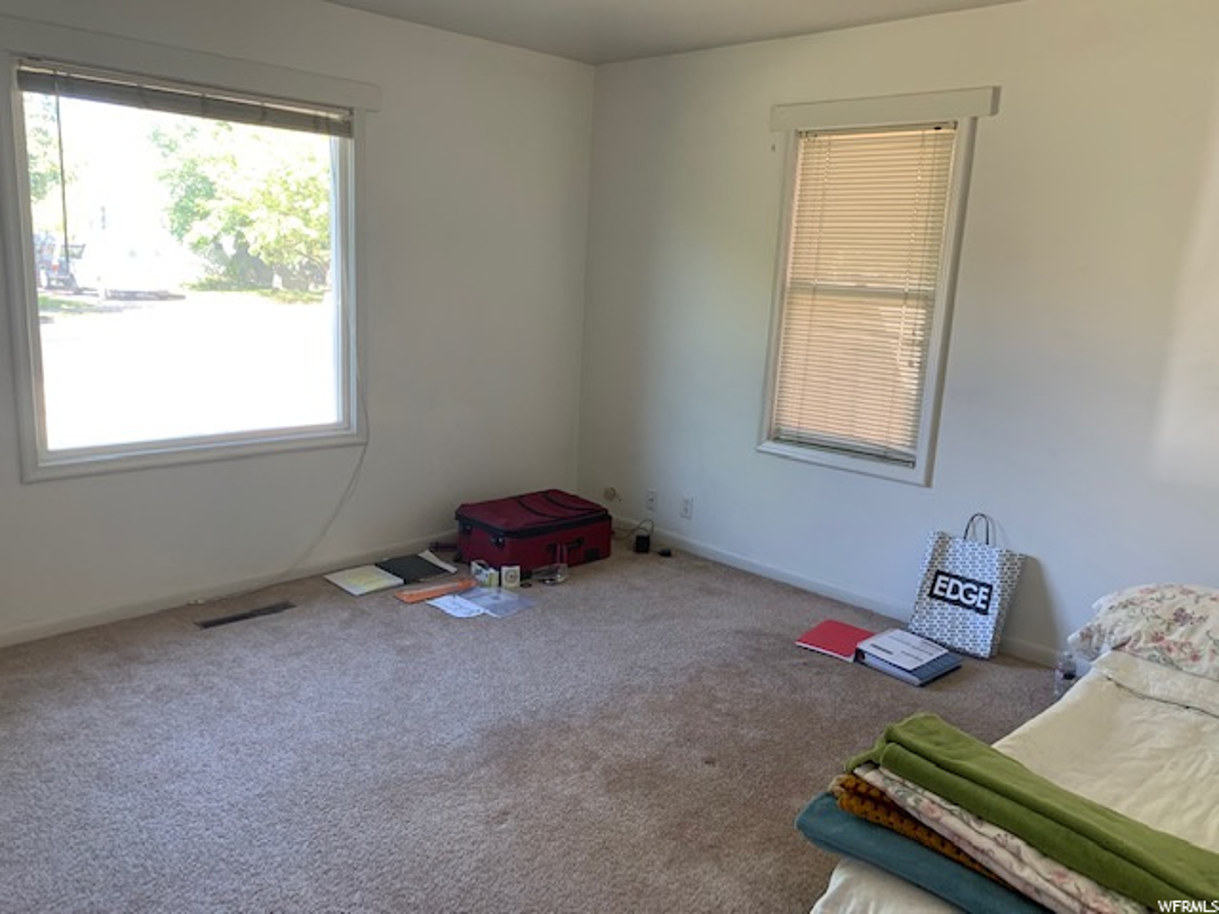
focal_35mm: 26
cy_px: 457
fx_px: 916
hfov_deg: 67.3
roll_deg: -2.2
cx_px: 610
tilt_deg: -10.9
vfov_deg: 53.1
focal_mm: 4.25
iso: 100
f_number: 1.8
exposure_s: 1/88
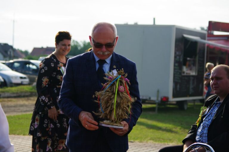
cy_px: 76
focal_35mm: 120
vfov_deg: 11.4
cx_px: 114
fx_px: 762
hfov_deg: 17.1
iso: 280
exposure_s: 1/750
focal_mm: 80
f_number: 4.5
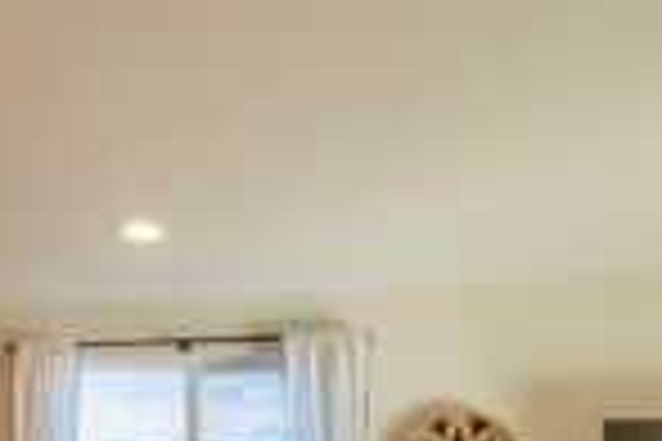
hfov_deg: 48.0
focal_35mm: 38
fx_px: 699
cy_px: 560
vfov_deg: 29.1
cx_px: 135
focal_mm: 14
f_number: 11
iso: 320
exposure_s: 1/60
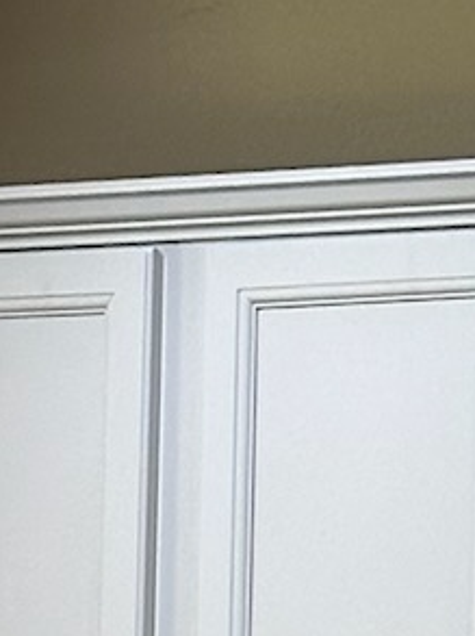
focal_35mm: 336
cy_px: 1750
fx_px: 6161
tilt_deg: -5.2
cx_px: 722
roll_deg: -2.6
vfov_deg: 5.6
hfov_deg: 4.4
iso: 125
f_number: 1.78
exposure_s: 1/60
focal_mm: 6.86
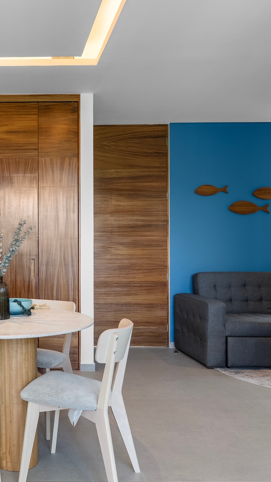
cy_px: 252
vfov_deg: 58.2
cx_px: 2
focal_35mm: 34
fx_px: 432
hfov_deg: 32.2
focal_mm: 20.5
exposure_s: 1/25
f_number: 9
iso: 500
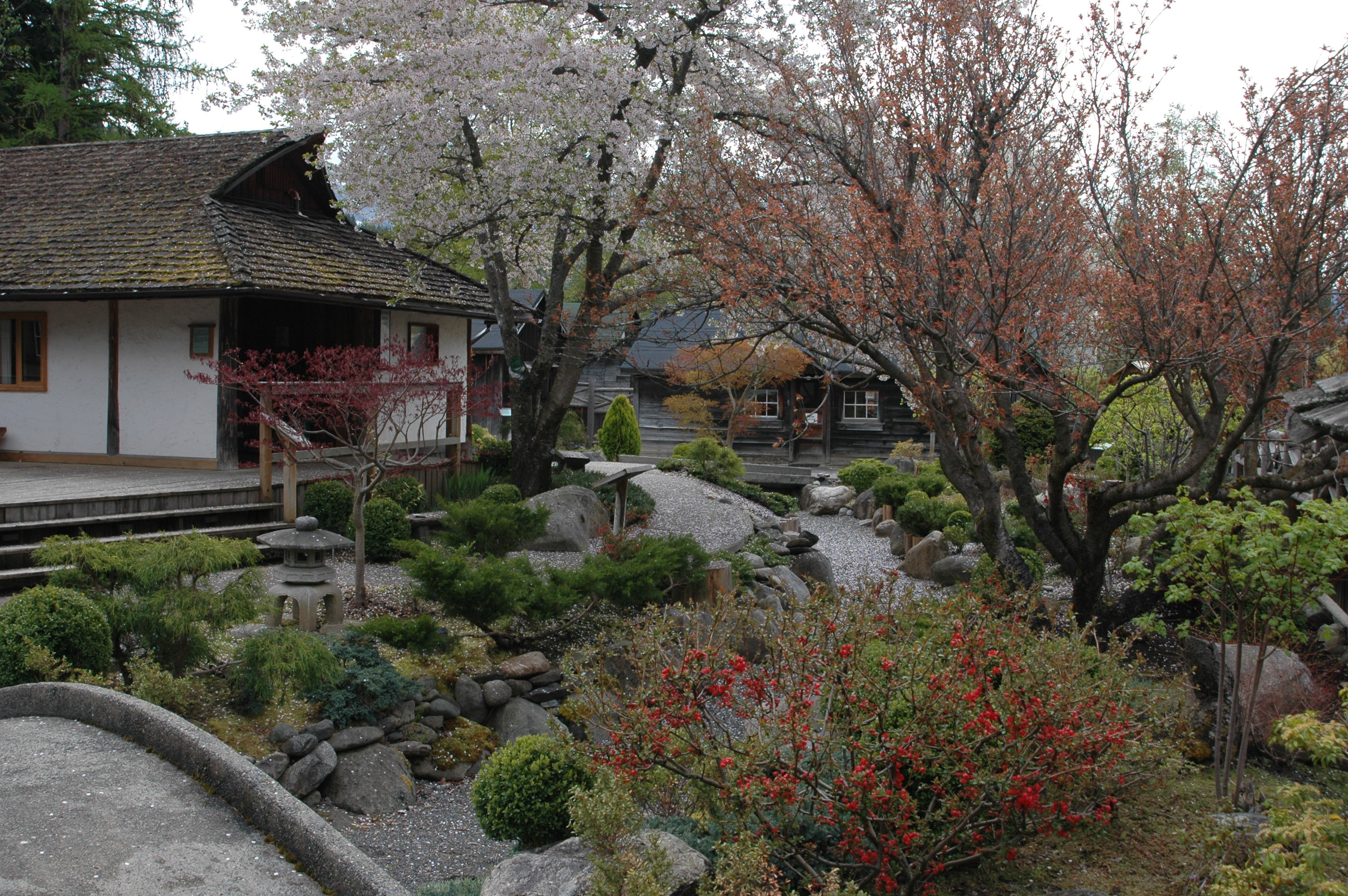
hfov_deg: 53.2
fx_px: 1347
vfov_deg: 36.8
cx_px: 674
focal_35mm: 36
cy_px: 448
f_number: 9
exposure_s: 1/125
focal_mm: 24
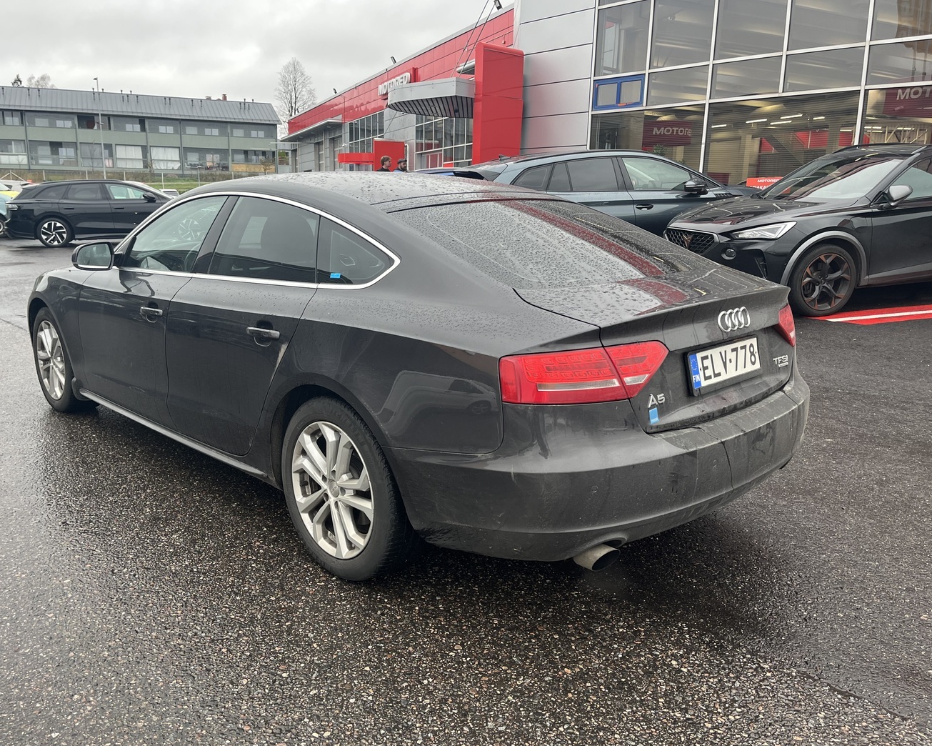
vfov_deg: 51.5
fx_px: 772
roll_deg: -0.5
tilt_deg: -13.0
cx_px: 423
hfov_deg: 62.1
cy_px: 385
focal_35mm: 28
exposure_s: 1/122
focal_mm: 5.1
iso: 64
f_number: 1.6
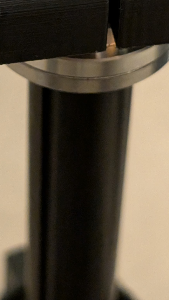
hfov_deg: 8.6
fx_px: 1123
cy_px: -5
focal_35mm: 141
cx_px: 77
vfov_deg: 15.0
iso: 1292
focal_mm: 6.9
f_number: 1.68
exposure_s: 1/54.5
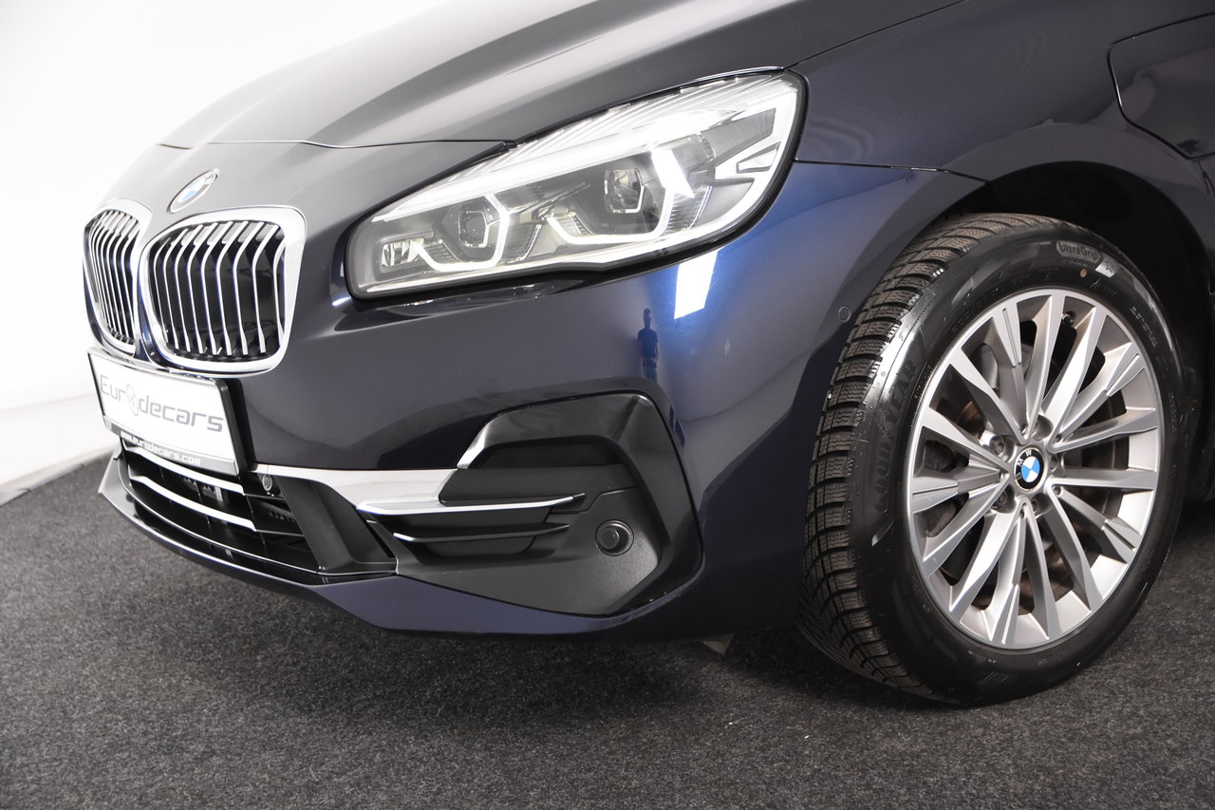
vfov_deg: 26.5
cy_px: 405
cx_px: 608
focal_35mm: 51
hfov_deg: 38.9
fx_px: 1721
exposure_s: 1/60
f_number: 4
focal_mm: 34
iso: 1600
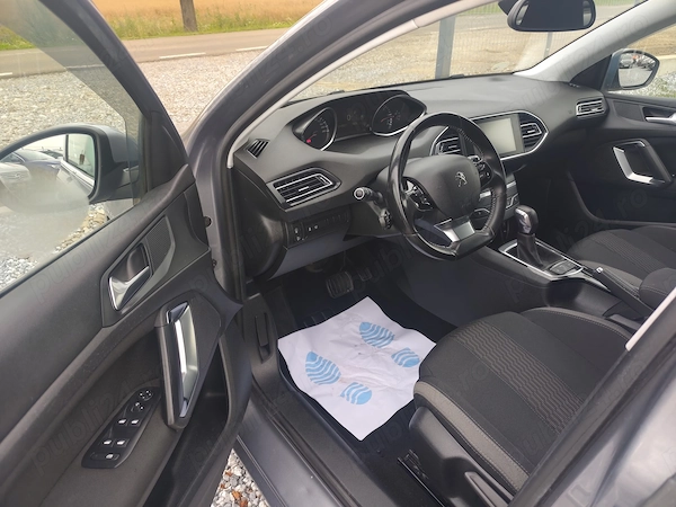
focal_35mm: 23
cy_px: 254
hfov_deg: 73.9
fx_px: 449
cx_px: 338
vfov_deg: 58.9
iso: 250
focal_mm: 6.19
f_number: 1.65
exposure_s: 1/100
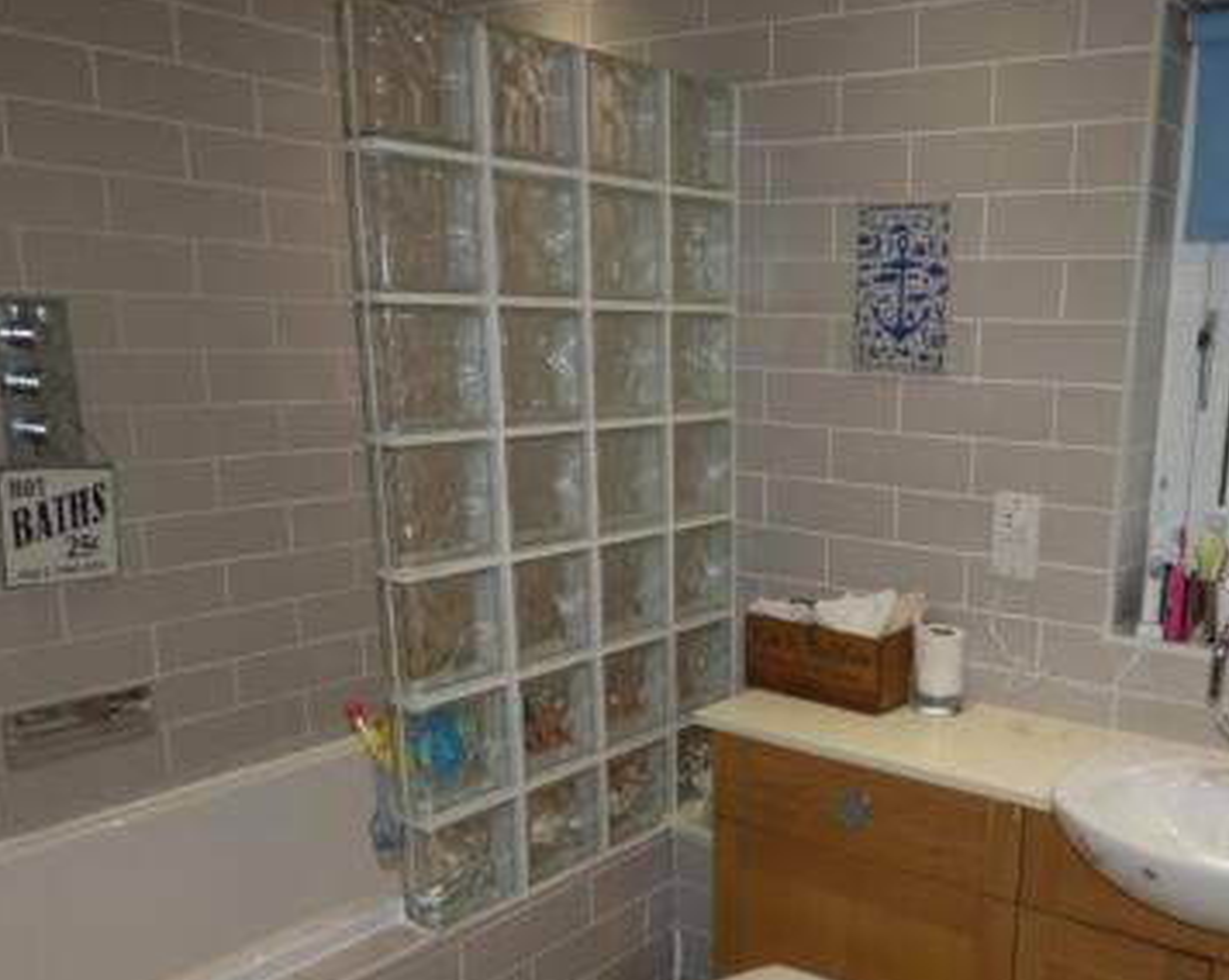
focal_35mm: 32
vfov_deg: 45.0
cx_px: 830
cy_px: 657
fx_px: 1163
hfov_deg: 54.5
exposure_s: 1/50
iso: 80
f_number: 2.8
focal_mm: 3.6
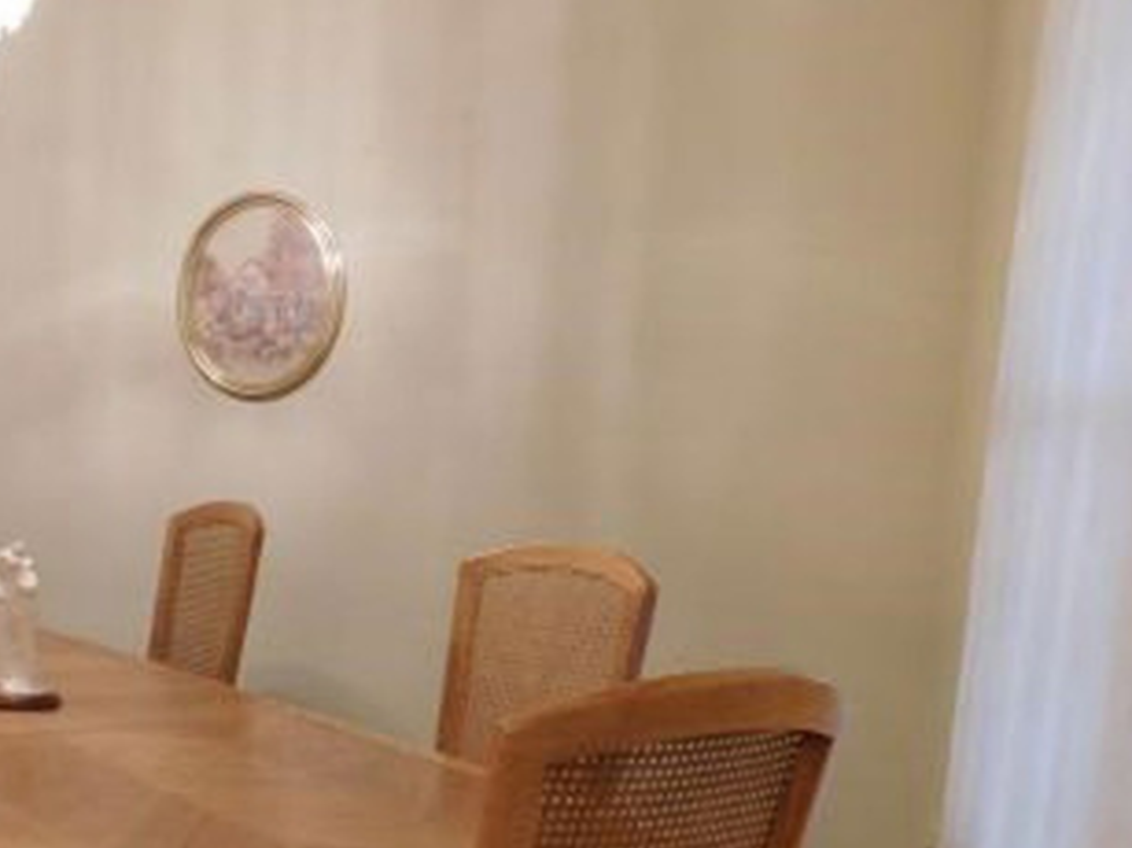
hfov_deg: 36.6
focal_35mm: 48
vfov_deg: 29.8
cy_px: 616
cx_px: 70
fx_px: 1569
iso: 220
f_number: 3
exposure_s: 1/30
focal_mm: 4
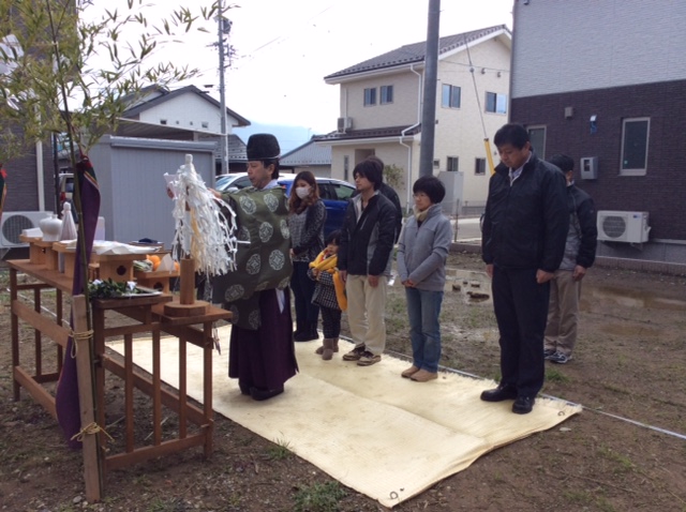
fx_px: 633
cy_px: 256
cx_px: 343
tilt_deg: -8.3
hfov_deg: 56.9
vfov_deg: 44.1
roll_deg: -0.3
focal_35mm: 32
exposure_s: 1/520
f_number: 2.4
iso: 32
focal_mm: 3.3
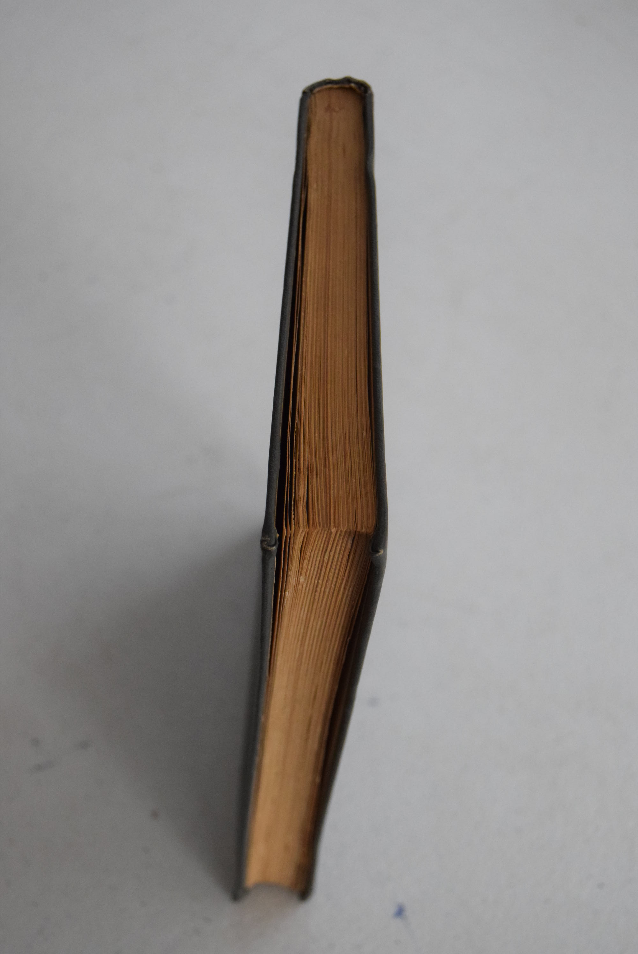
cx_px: 319
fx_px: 1791
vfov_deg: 29.8
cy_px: 477
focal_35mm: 68
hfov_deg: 20.2
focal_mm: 45
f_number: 5.3
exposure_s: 1/320
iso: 3200
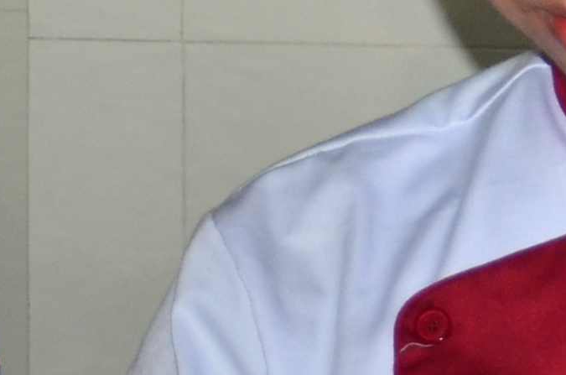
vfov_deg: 3.1
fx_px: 6872
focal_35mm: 438
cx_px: 314
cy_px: 174
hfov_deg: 4.7
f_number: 4.5
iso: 400
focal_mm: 40
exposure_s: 1/250
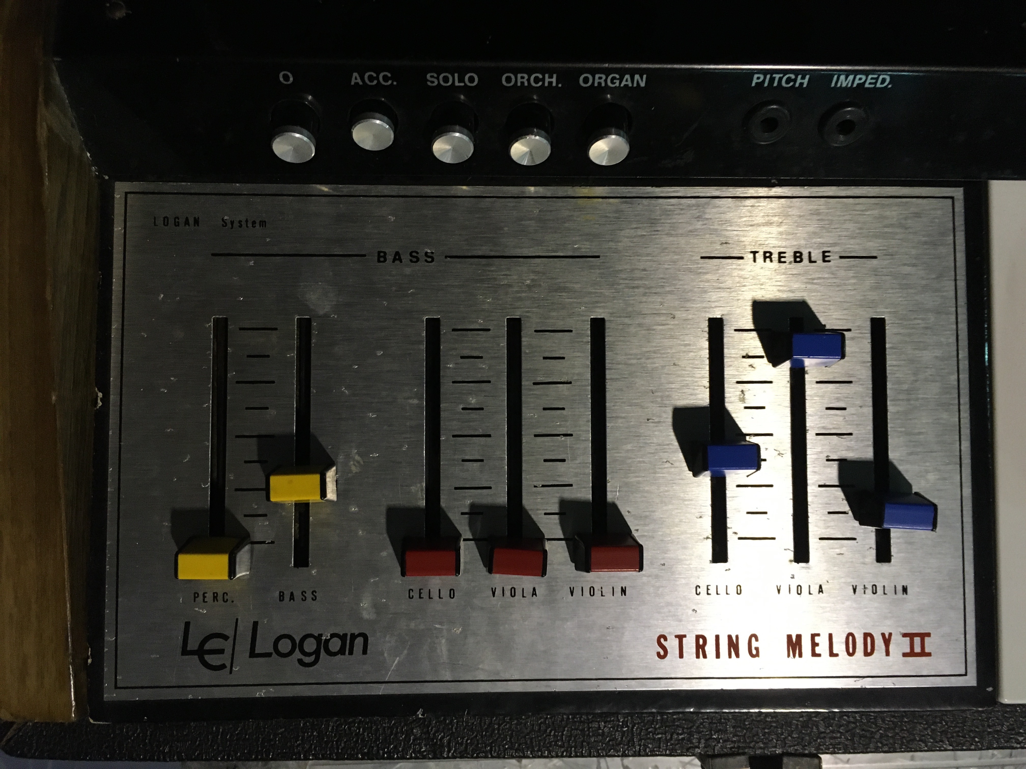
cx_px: 513
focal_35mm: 29
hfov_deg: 61.7
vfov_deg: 48.2
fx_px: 860
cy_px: 384
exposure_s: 1/25
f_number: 2.2
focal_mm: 4.15
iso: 200
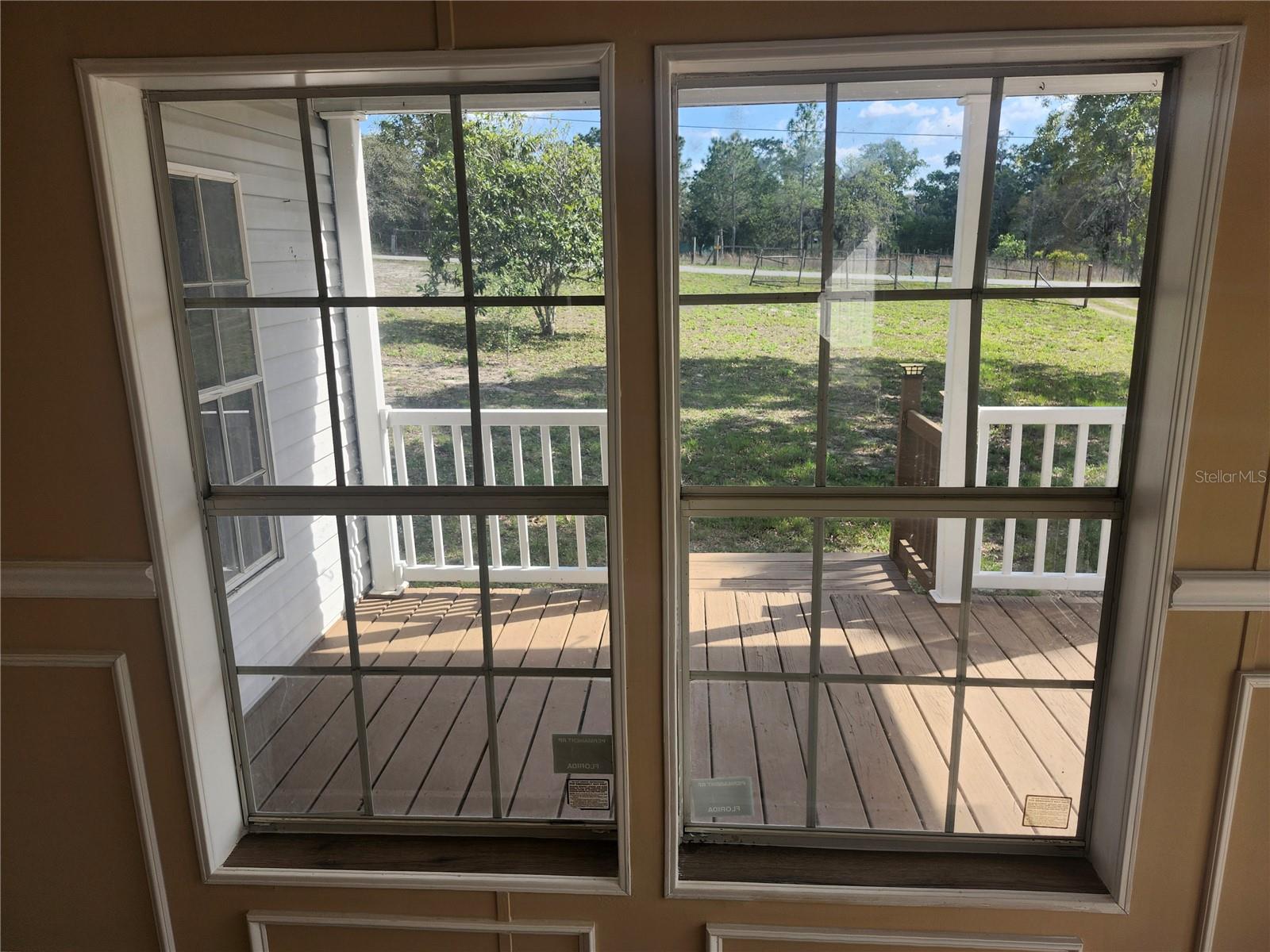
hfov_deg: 73.9
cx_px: 635
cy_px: 476
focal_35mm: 23
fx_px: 844
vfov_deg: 58.9
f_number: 1.8
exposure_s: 1/577
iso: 25
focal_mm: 5.54
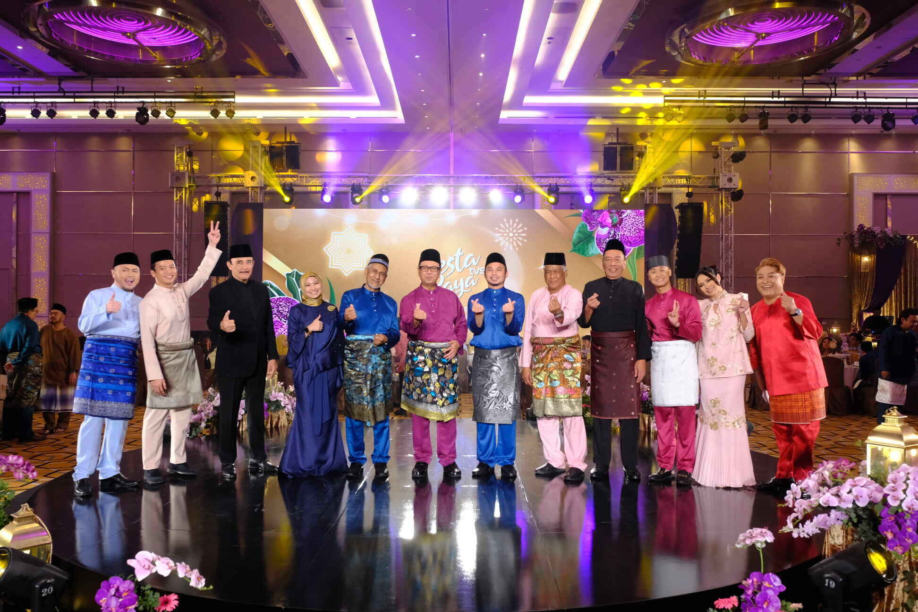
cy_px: 306
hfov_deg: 67.4
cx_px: 459
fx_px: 688
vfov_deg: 47.9
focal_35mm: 27
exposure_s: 1/100
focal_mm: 18.2
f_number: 5
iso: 1600
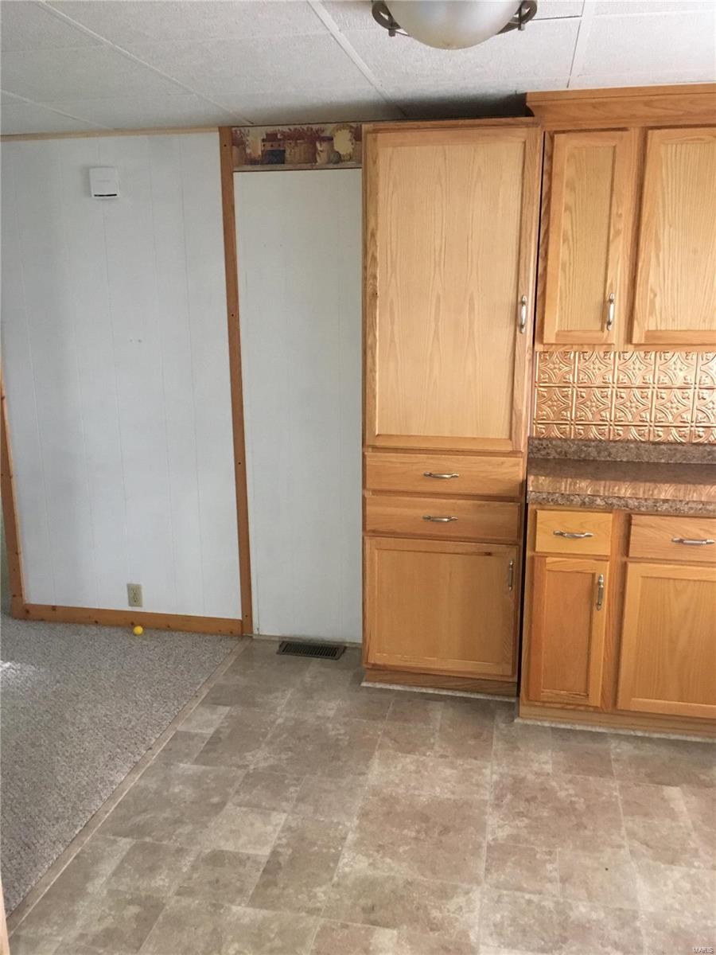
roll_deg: +0.9
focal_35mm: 29
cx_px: 358
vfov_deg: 61.7
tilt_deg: -10.7
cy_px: 478
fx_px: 800
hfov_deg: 48.2
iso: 200
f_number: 2.2
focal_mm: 4.15
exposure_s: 1/24
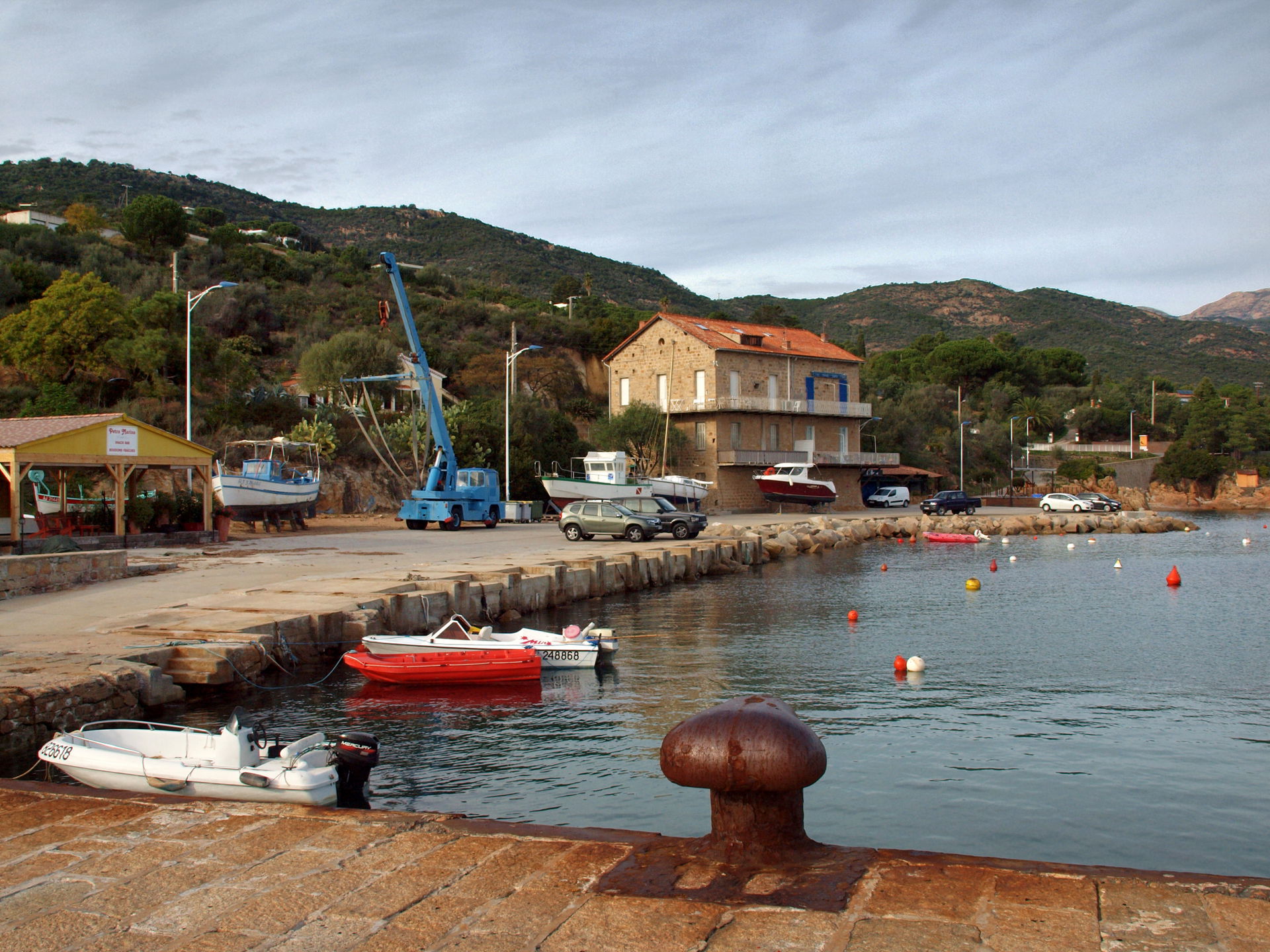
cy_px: 476
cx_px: 635
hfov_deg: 51.4
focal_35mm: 36
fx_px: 1321
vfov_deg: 39.7
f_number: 10
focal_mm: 18
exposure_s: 1/400
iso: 400
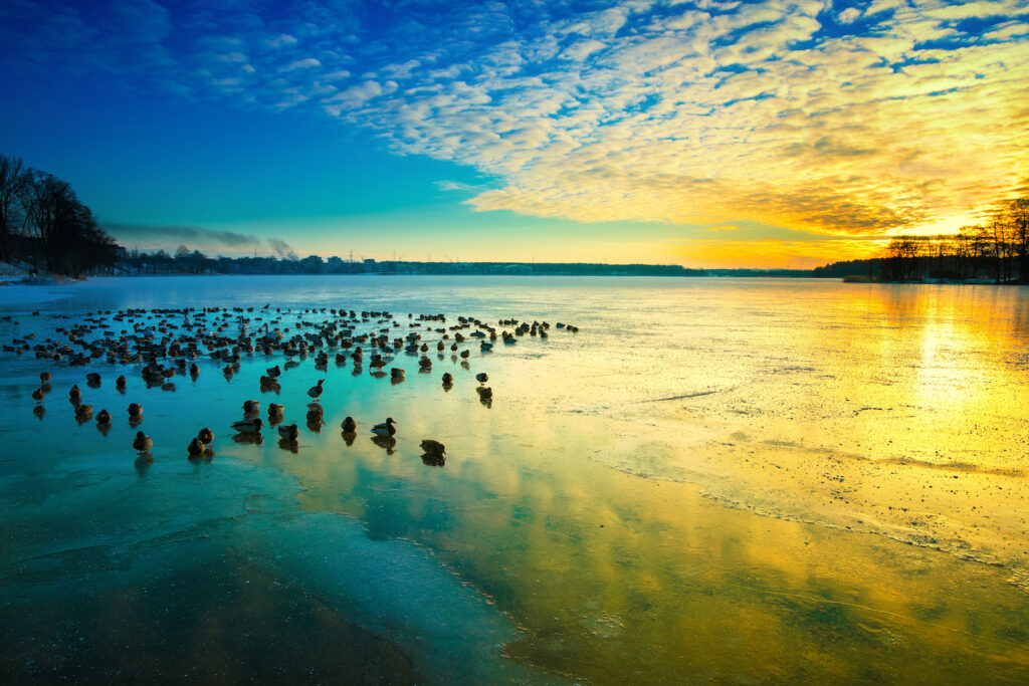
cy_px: 343
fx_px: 729
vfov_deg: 50.4
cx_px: 514
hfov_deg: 70.4
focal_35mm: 26
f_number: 8
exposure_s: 1/320
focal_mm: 17
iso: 100
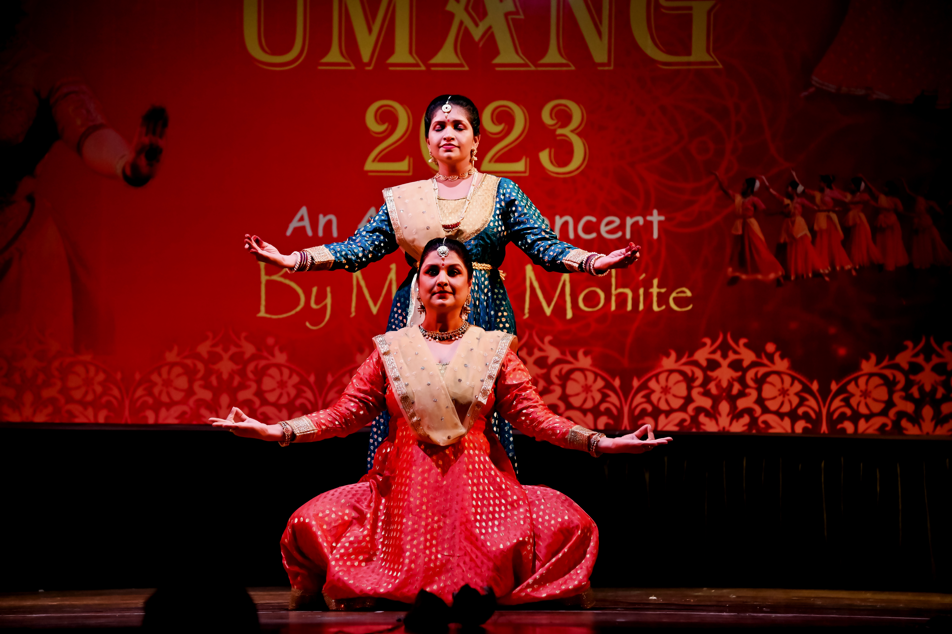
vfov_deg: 13.0
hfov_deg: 19.5
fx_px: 2775
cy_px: 317
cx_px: 476
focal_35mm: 105
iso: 2000
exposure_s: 1/400
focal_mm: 105
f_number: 4
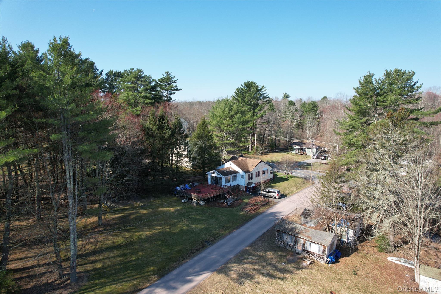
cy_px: 147
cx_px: 220
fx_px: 269
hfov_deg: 78.6
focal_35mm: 22
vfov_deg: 57.2
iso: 100
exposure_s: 1/1000
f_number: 2.8
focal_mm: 8.38
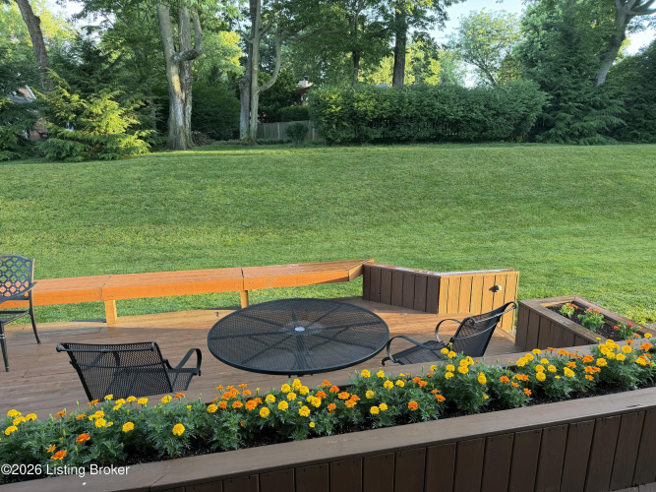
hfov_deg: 71.6
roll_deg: +0.0
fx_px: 455
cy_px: 246
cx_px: 328
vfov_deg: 56.8
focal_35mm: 24
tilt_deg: -13.1
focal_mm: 6.76
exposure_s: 1/121
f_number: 1.78
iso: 125
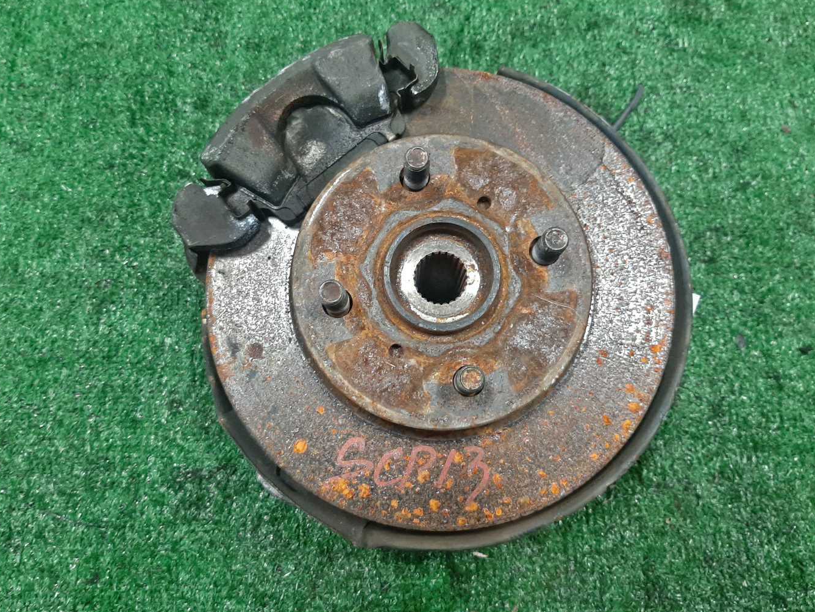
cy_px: 296
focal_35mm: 28
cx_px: 391
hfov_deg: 63.4
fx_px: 659
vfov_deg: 49.7
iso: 187
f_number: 1.7
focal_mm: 3.93
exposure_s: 1/33
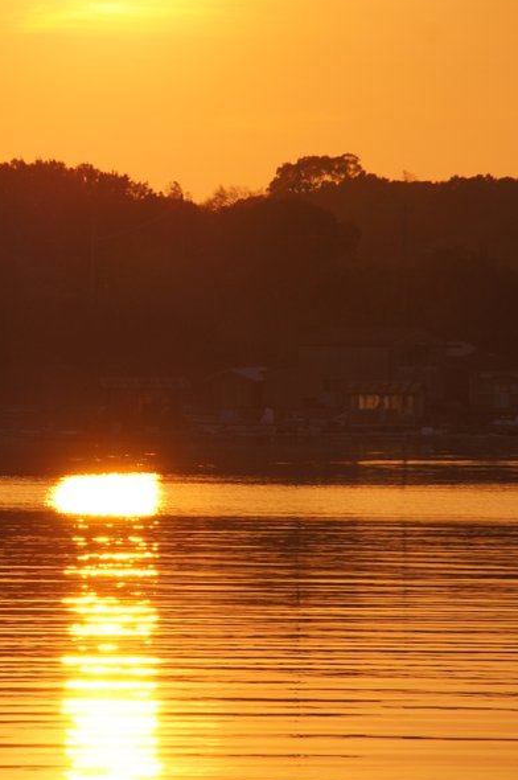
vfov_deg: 4.5
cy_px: 386
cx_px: 133
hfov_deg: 3.0
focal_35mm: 458
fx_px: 9908
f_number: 9
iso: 200
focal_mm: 200
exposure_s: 1/500
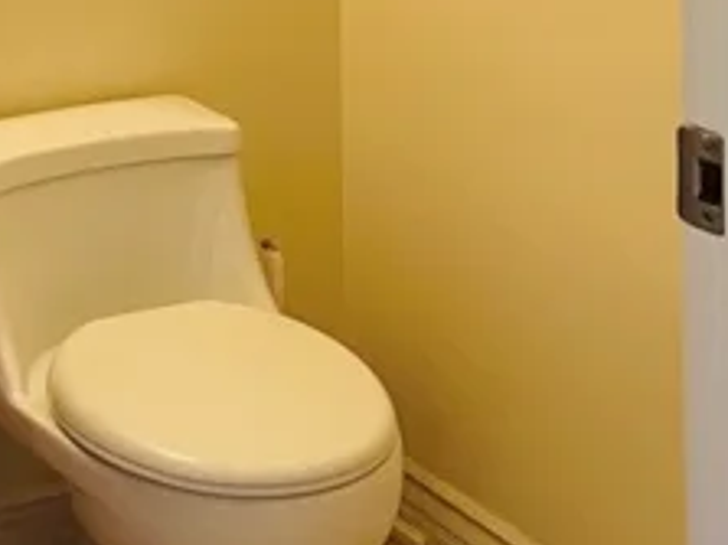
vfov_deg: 15.9
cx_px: 103
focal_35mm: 87
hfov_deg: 22.1
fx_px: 1829
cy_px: -196
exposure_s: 1/60
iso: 100
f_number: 1.6
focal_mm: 4.2
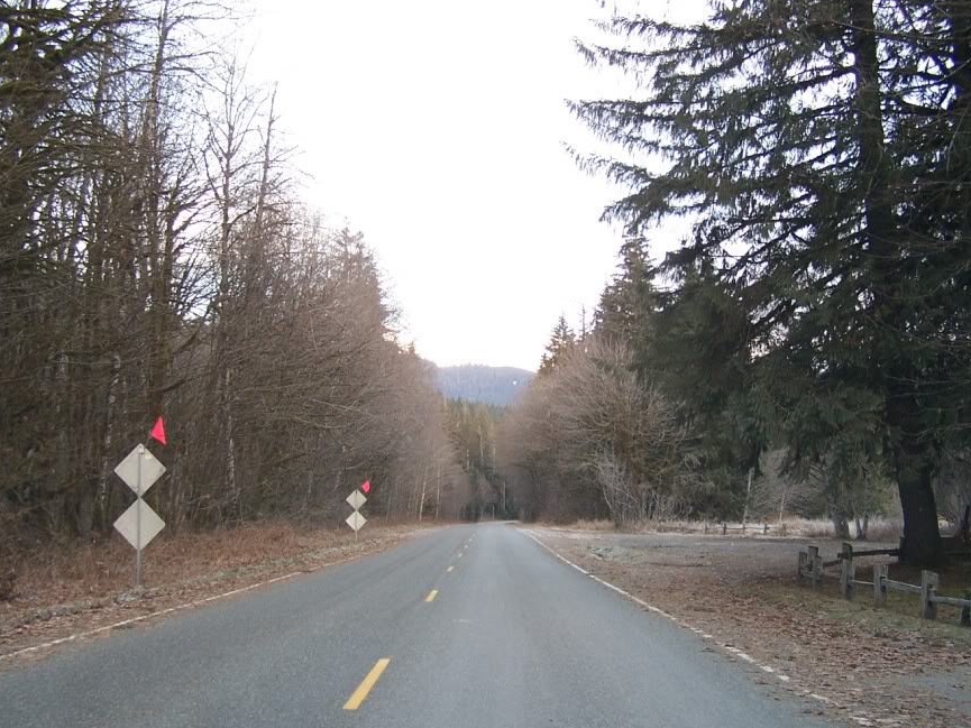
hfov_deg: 42.1
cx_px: 487
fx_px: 1262
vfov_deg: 32.2
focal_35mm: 45
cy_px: 404
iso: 80
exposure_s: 1/45
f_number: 2.8
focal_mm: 6.3
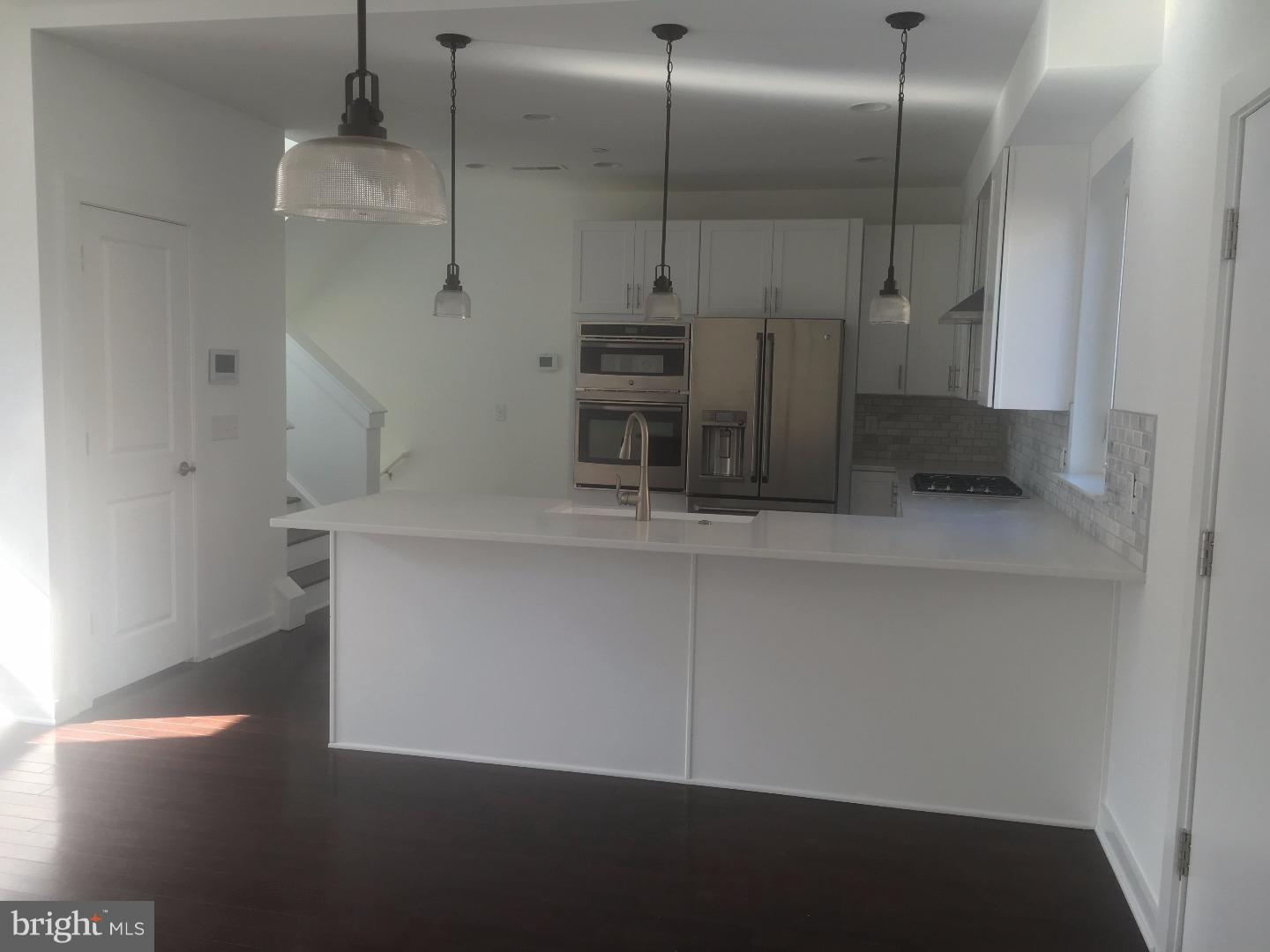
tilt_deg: -3.9
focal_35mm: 29
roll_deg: -1.3
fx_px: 1064
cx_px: 635
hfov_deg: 61.7
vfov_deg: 48.2
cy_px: 476
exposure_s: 1/60
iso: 25
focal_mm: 4.15
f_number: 2.2
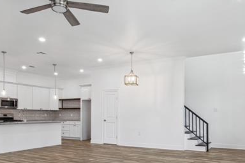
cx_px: 135
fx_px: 204
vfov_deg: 42.9
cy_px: 110
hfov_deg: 61.8
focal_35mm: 30
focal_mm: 12
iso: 200
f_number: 11
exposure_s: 1/2.5
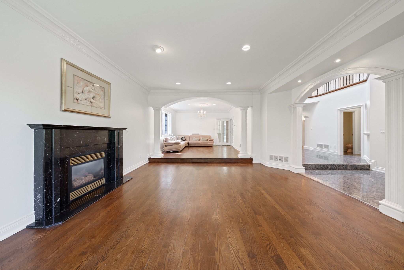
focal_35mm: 12
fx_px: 135
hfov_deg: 112.6
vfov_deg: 90.0
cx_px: 202
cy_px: 135
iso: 3200
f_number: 9
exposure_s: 1/25
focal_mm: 12
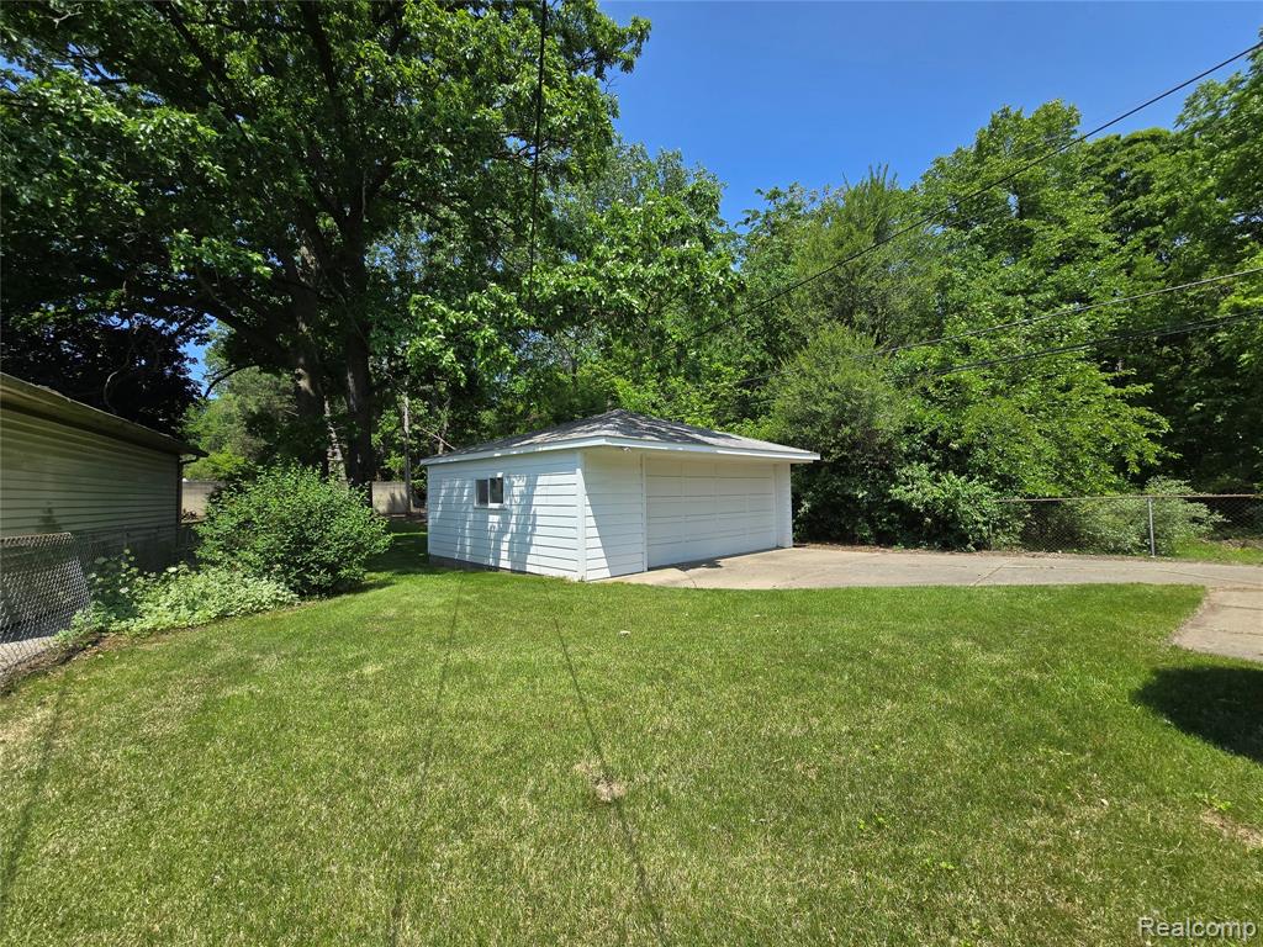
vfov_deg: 89.9
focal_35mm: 13
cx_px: 632
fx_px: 474
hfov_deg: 106.2
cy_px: 474
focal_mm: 2.2
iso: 50
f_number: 2.2
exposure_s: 1/1789
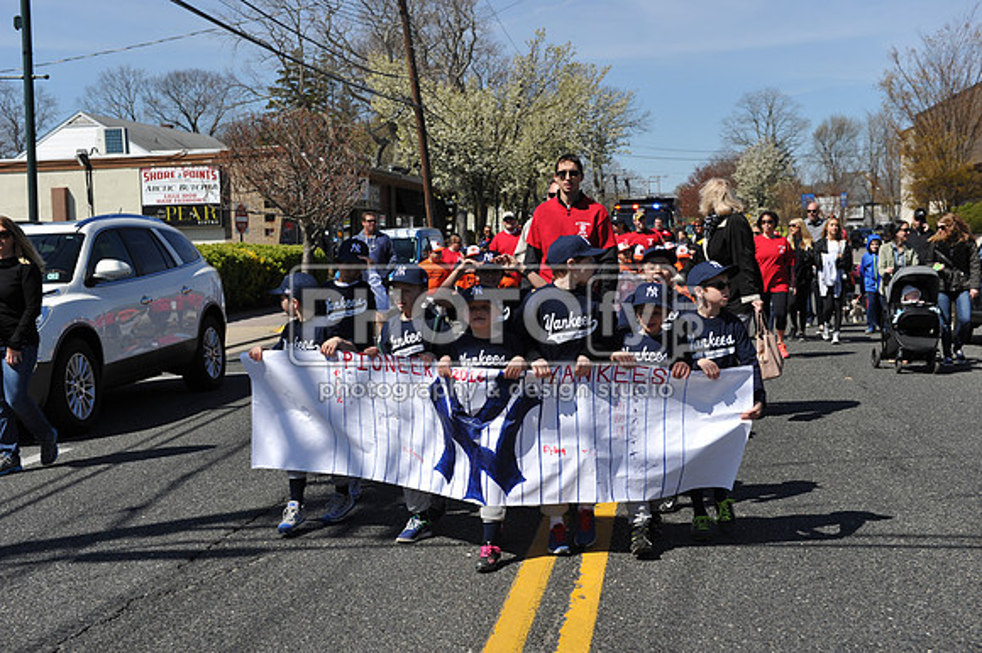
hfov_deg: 41.1
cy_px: 326
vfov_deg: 28.0
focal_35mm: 48
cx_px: 491
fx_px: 1309
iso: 200
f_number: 5
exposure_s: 1/1250
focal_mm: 48
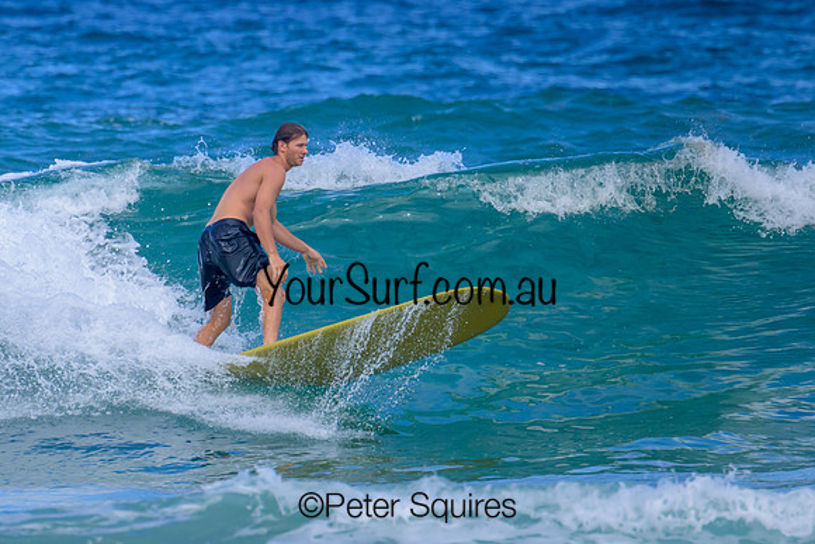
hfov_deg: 1.9
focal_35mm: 1088
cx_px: 308
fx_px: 24636
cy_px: 256
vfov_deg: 1.3
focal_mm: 800
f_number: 11
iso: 1250
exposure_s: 1/2000
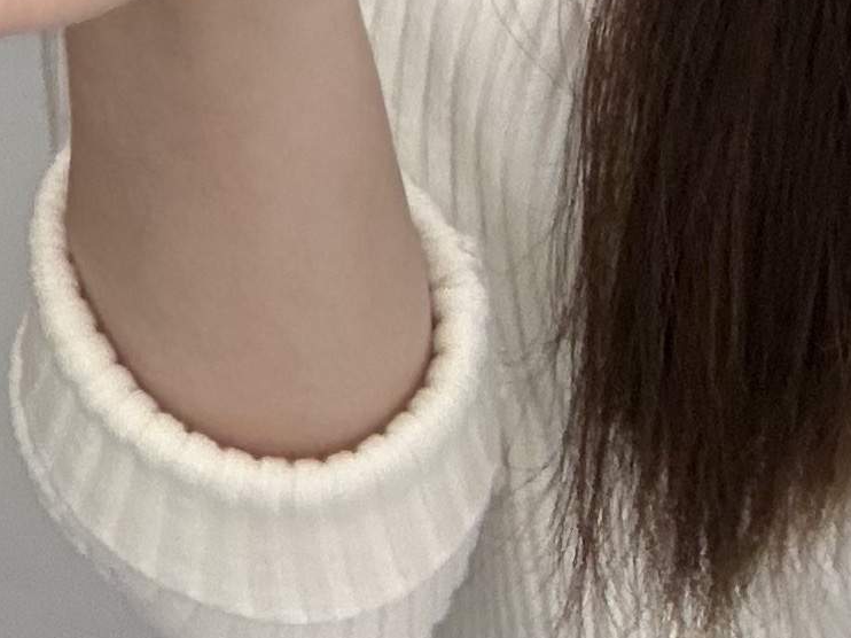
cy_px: -887
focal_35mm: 125
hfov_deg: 13.2
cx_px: -937
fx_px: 3072
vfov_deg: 10.3
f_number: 1.9
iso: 100
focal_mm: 2.69
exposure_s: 1/60
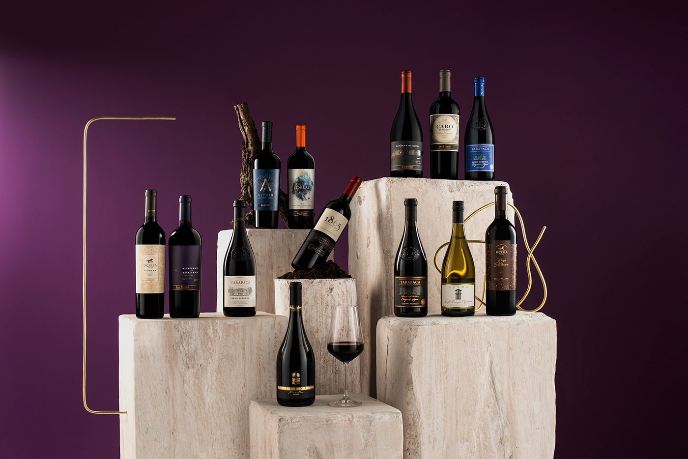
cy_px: 230
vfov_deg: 27.0
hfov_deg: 39.6
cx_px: 344
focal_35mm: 50
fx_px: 956
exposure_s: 1/125
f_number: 8
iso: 160
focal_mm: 50
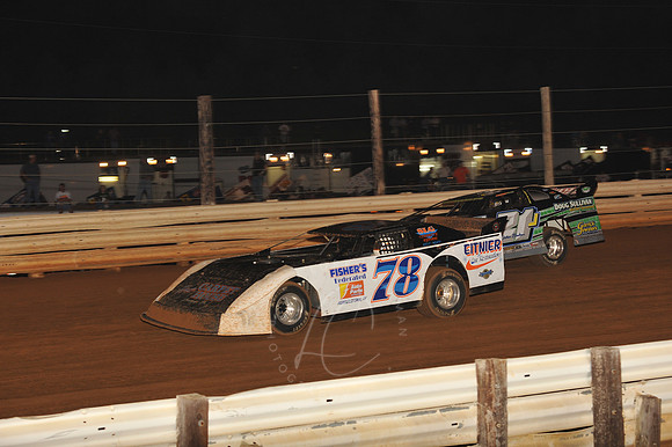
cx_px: 336
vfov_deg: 13.7
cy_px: 224
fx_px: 1866
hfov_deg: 20.4
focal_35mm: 100
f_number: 6.3
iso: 1000
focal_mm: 100
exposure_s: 1/320
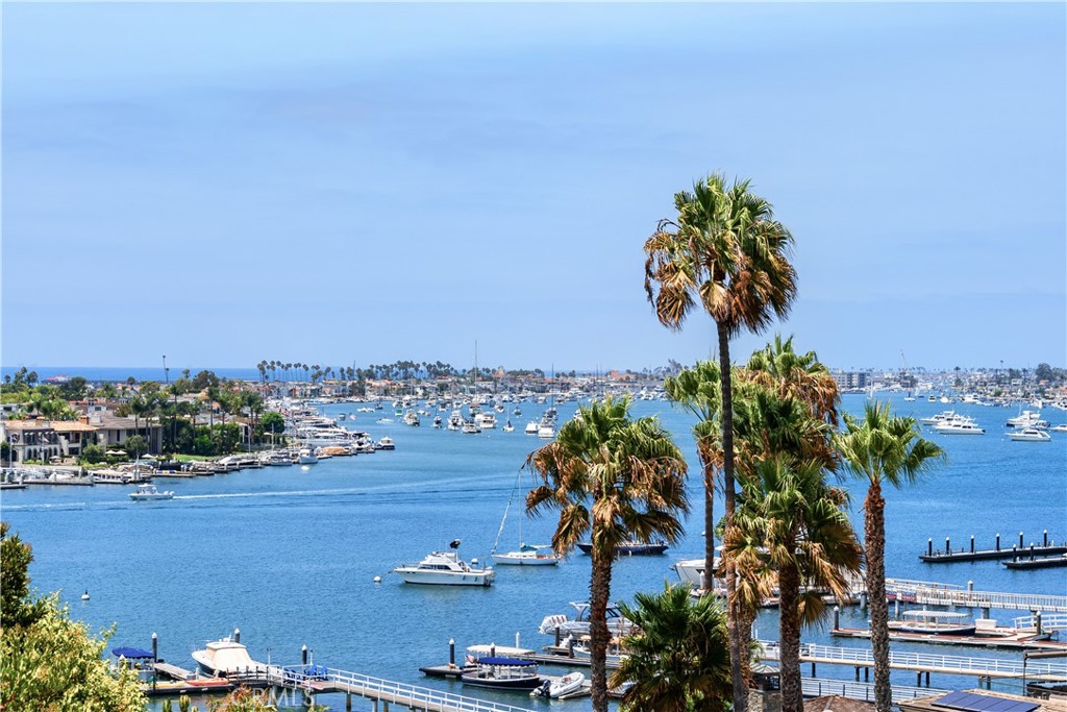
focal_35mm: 75
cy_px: 356
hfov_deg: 27.0
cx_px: 534
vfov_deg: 18.2
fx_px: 2223
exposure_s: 1/80
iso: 40
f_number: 9
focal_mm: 75
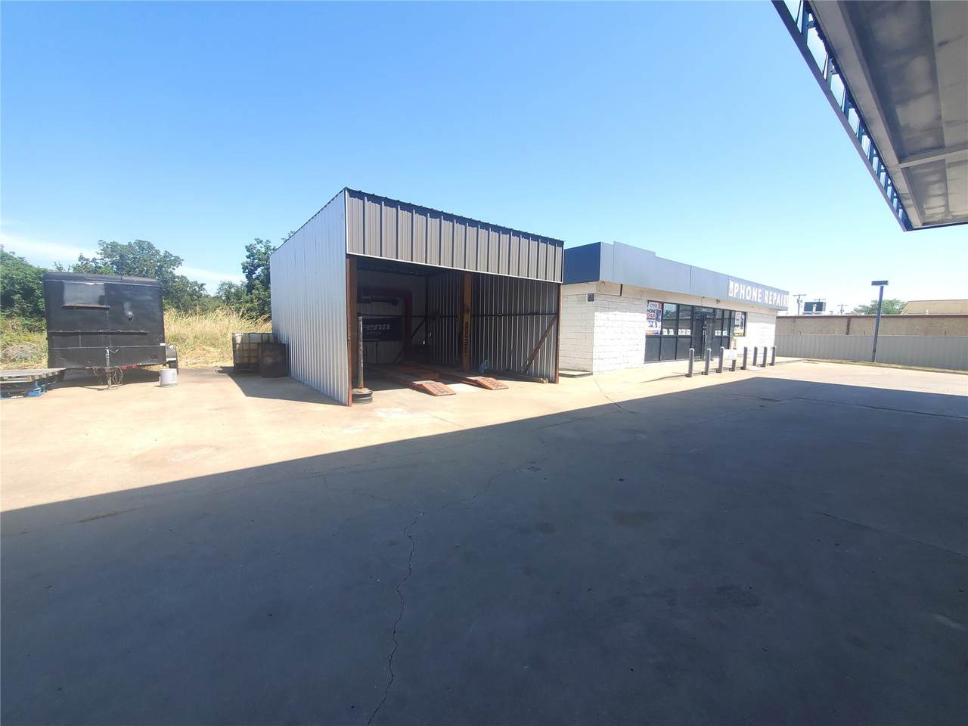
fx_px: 364
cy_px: 363
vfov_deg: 89.9
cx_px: 484
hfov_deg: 106.2
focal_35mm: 13
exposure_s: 1/645
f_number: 2.2
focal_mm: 1.8
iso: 50
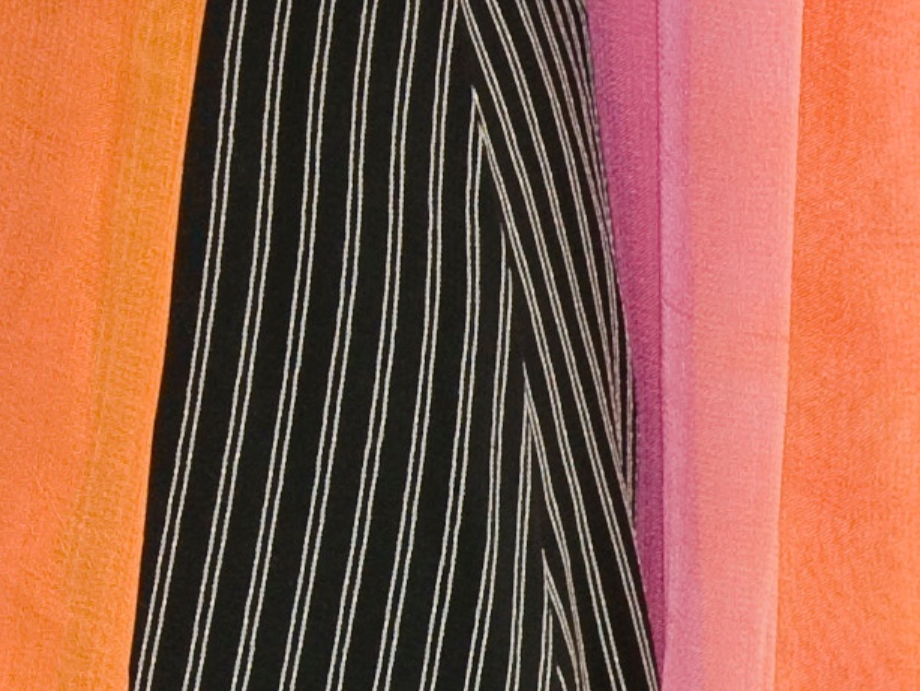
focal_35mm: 467
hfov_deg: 4.2
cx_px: -1088
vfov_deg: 3.1
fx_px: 12414
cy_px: -1121
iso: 250
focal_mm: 70
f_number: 8
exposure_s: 1/250
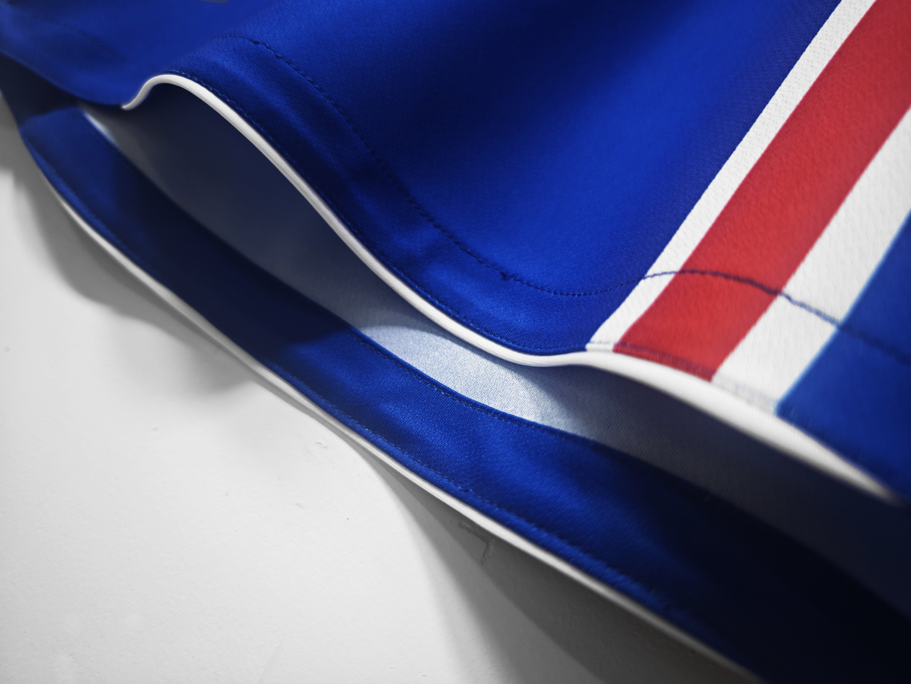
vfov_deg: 58.9
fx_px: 605
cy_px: 342
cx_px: 456
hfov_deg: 73.9
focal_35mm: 23
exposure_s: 1/100
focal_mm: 8.67
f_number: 1.75
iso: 264
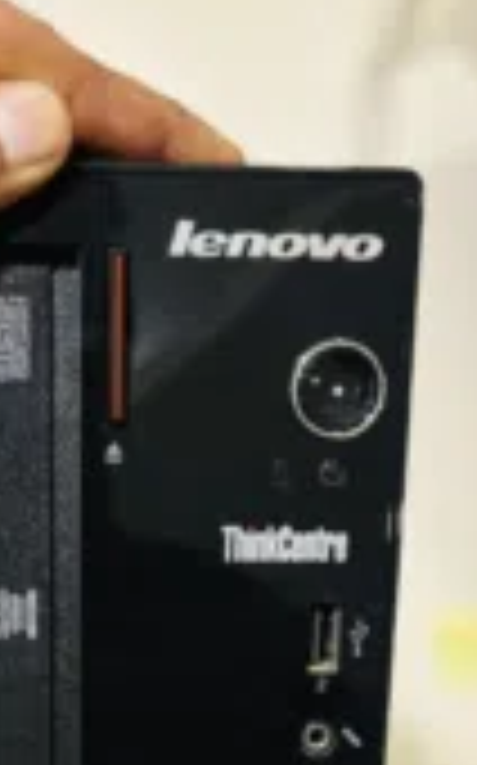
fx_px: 1354
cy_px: 783
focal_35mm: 65
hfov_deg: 19.8
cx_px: 117
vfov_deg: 29.3
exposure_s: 1/33
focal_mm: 5.96
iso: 640
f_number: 1.6
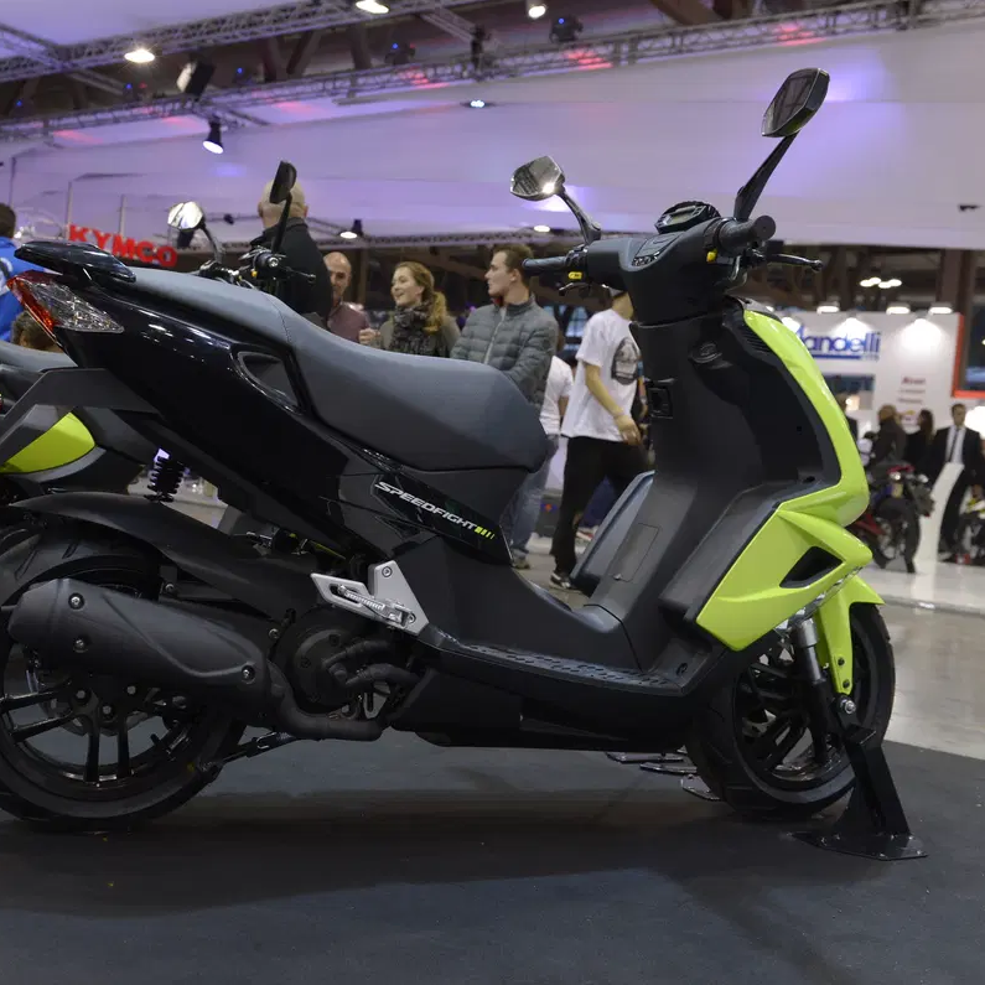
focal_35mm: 41
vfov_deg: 40.9
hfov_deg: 40.6
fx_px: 1320
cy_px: 492
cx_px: 370
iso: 1000
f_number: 5
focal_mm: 32
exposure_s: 1/160
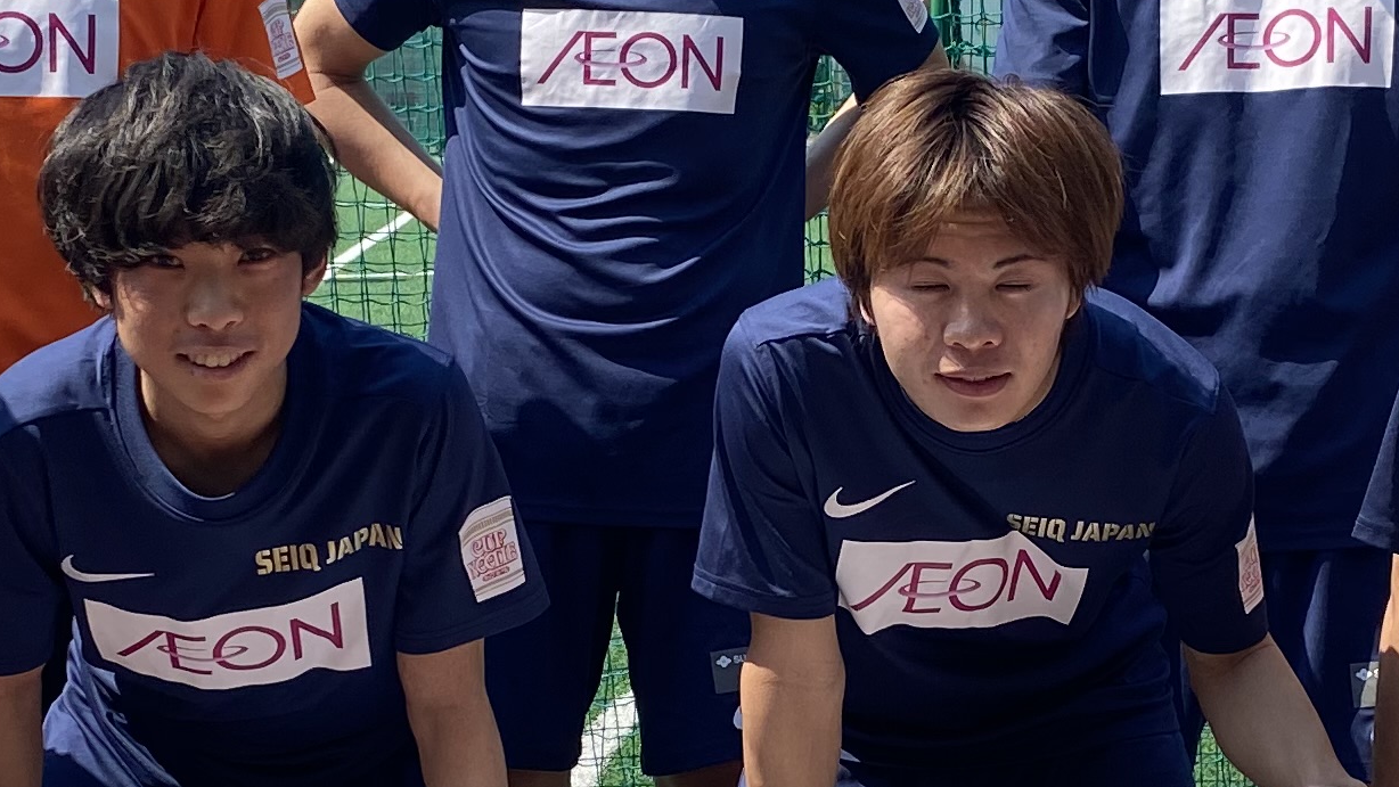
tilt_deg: -8.0
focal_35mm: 93
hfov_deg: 22.9
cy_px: 558
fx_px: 3450
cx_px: 705
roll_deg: -0.1
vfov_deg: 13.0
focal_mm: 4.25
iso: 32
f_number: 1.8
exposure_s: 1/1608
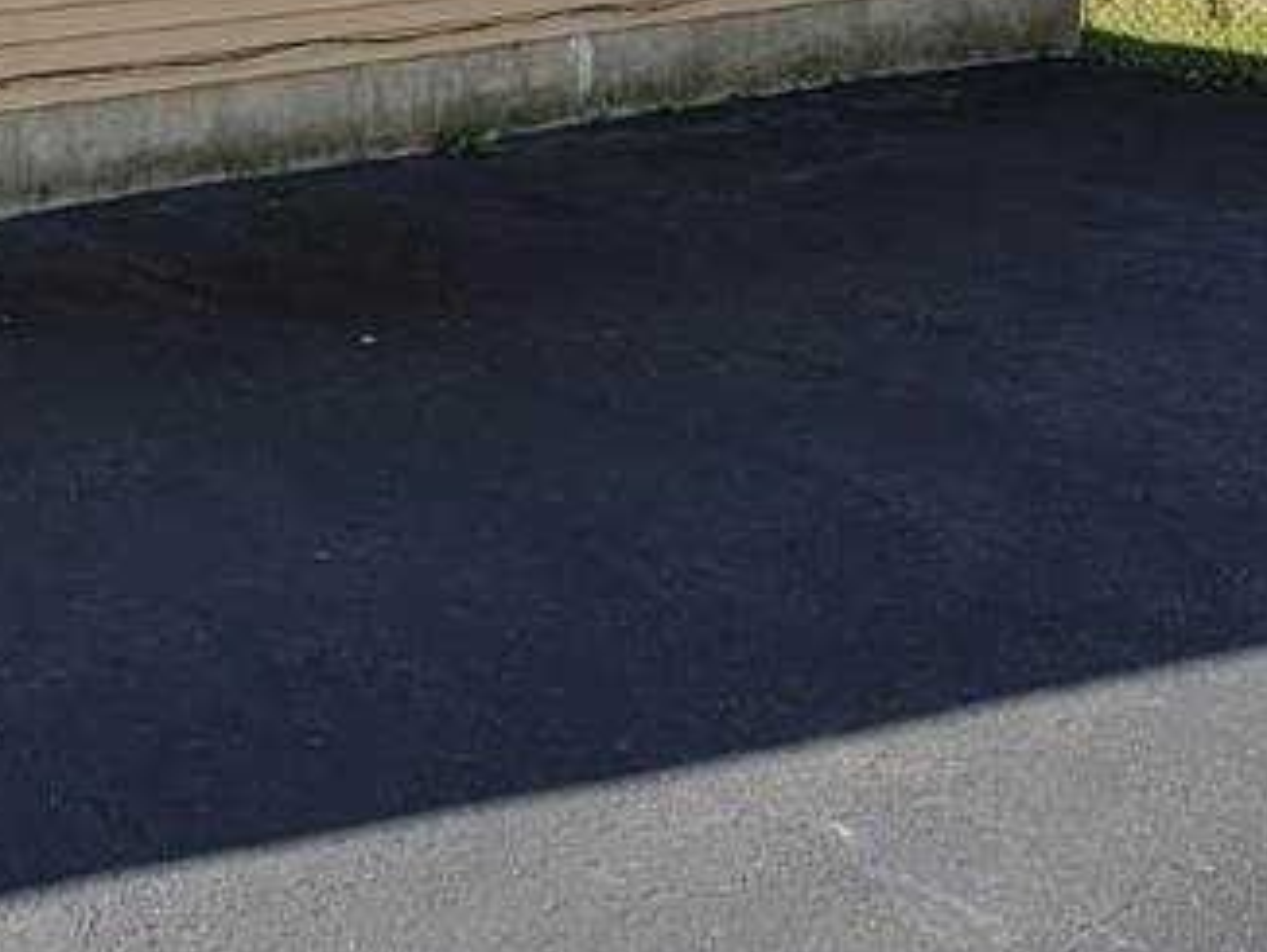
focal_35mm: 51
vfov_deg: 26.6
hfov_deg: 34.5
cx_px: 35
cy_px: -58
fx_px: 1868
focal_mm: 2.2
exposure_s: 1/885
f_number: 2.2
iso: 50
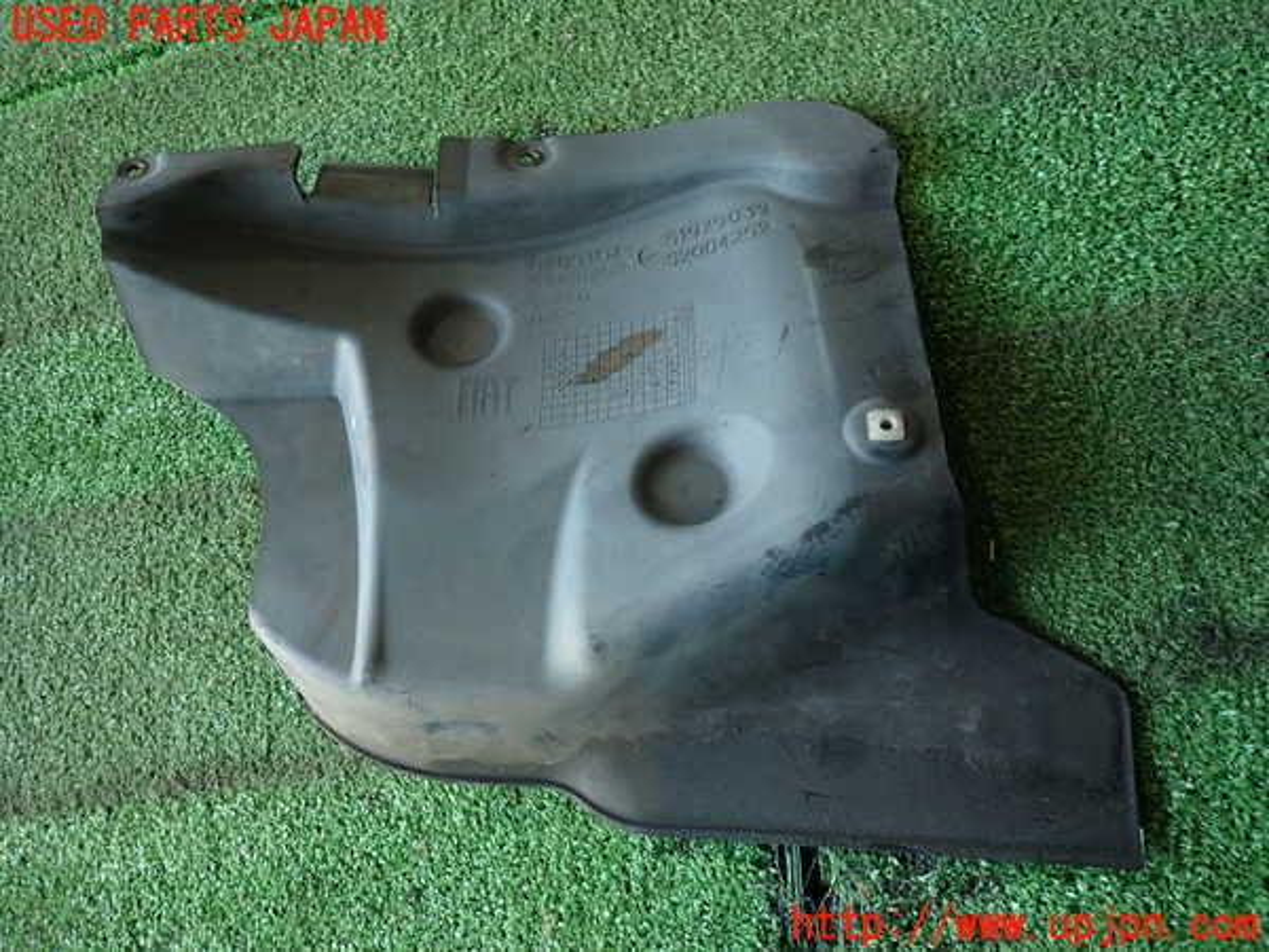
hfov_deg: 69.4
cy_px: 476
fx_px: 916
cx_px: 634
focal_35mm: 25
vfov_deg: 54.9
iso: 200
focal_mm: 4.5
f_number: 2
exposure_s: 1/40
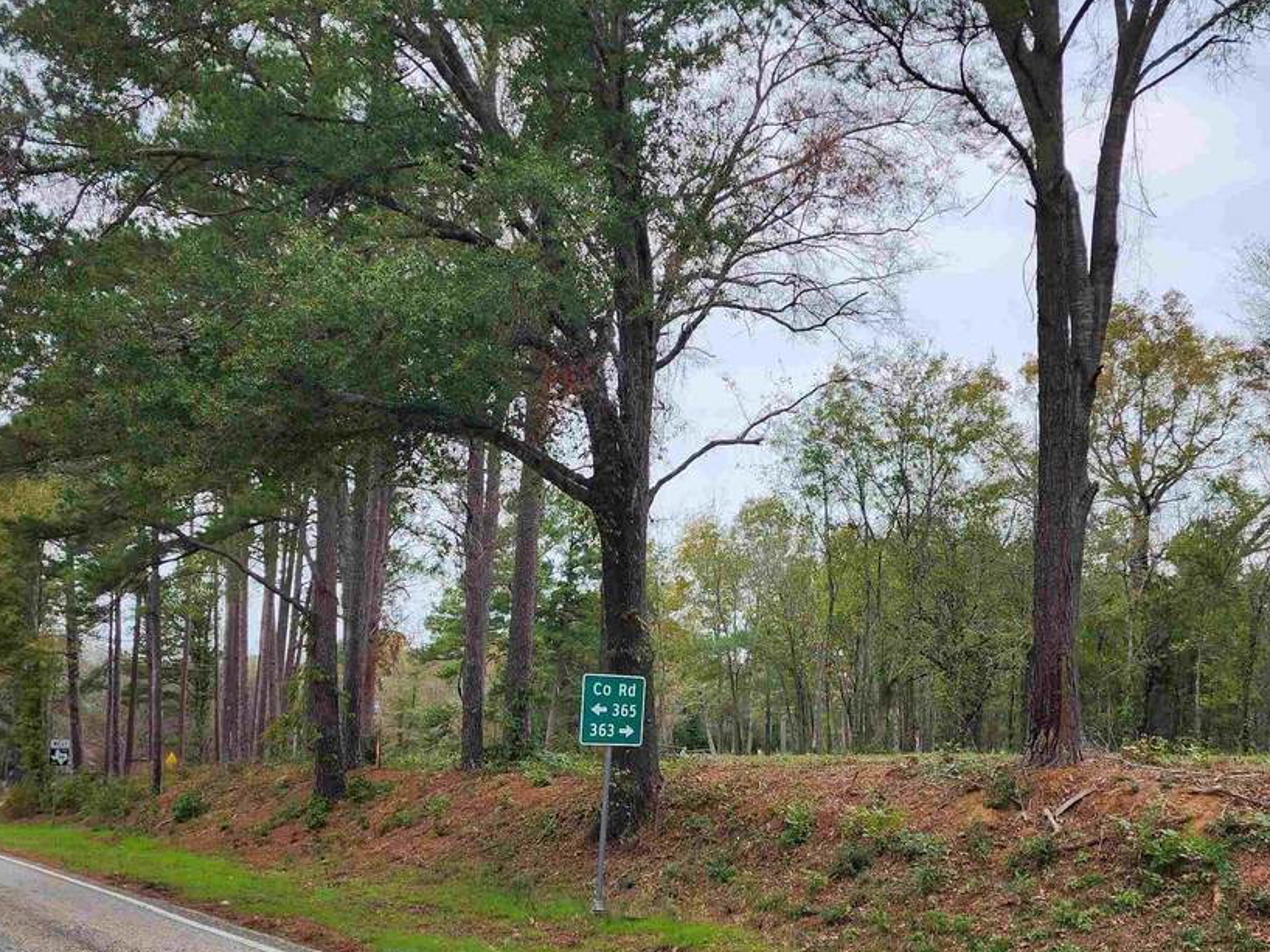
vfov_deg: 39.4
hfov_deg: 51.0
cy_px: 589
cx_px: 759
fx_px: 1320
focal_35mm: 36
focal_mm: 6.4
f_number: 1.8
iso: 12
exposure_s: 1/215
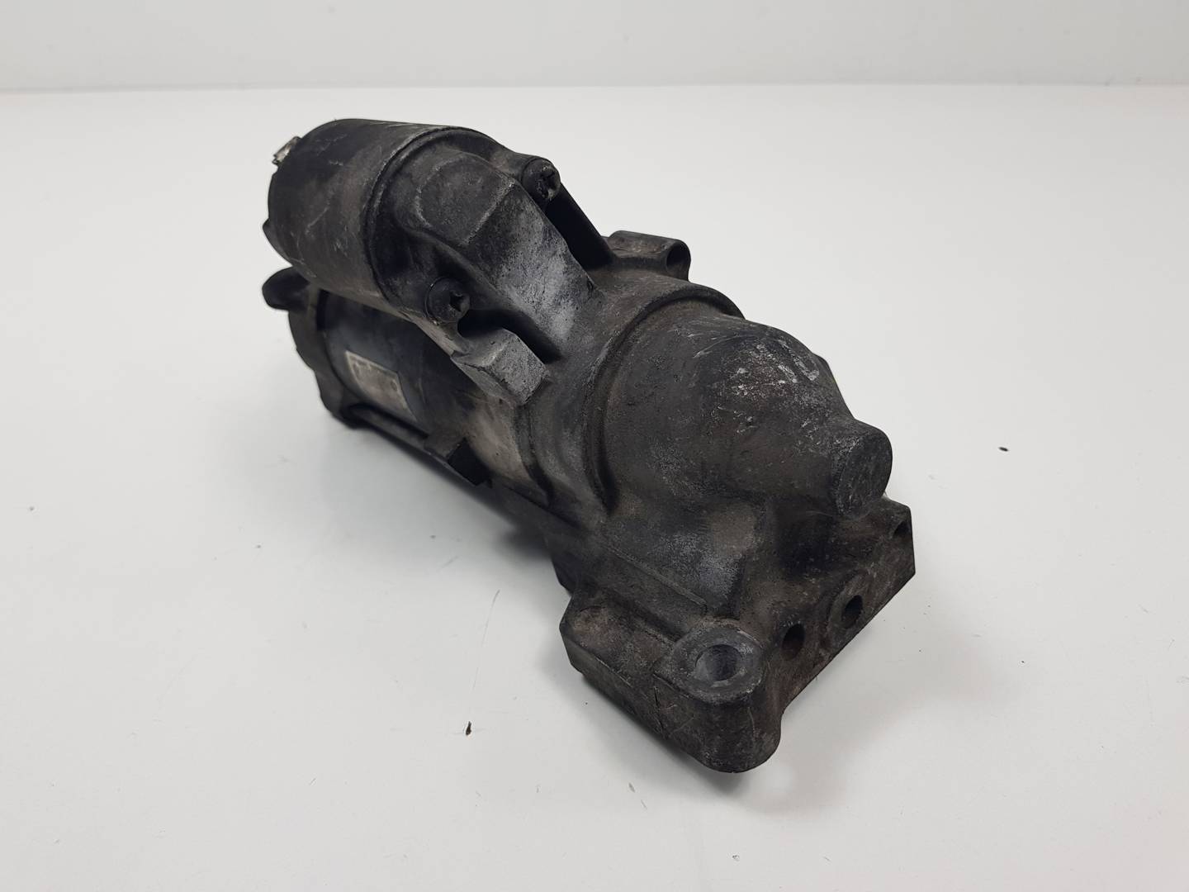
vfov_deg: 53.1
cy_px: 446
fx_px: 893
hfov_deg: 67.3
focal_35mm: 26
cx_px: 594
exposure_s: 1/390
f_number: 1.7
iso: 40
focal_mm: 4.2
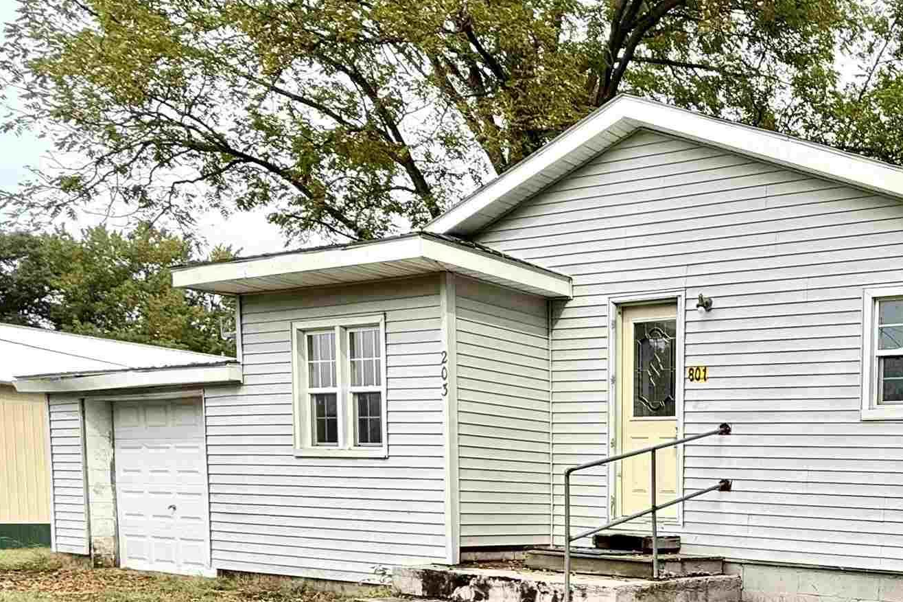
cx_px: 983
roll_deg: -3.3
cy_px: 581
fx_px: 853
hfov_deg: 43.7
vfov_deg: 35.7
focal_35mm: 34
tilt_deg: -5.1
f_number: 2.2
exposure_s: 1/770
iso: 50
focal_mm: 2.22
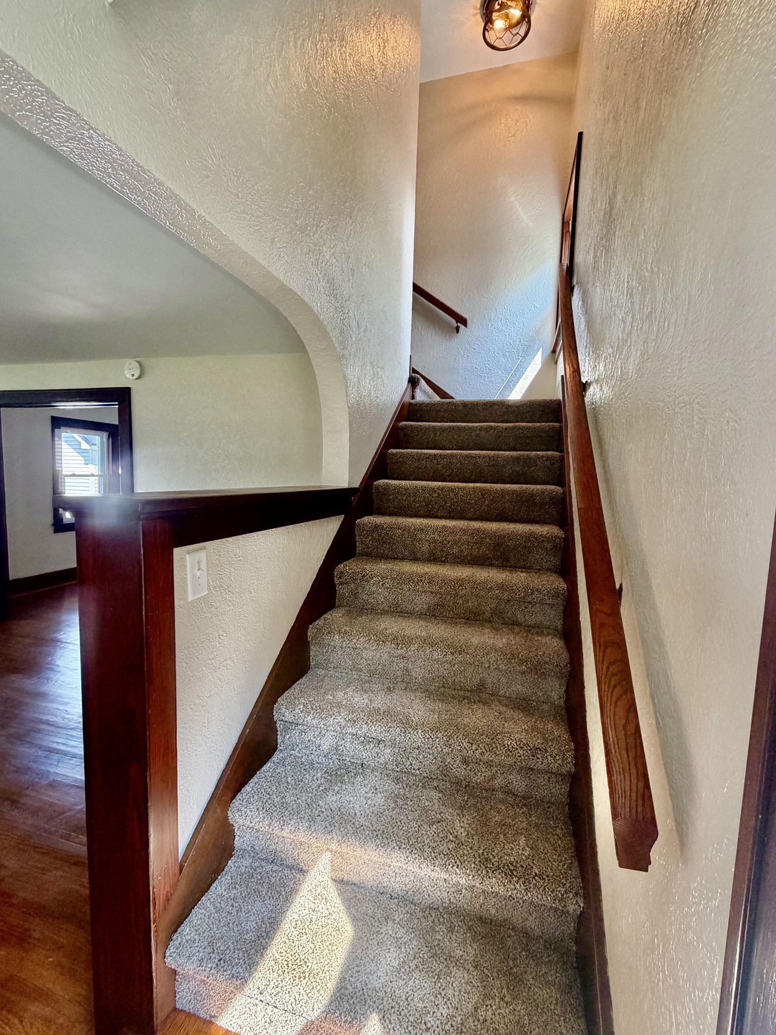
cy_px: 523
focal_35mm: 16
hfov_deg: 78.1
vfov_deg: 94.5
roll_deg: -2.0
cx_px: 381
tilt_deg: -5.8
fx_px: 478
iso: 200
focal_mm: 2.22
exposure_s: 1/60
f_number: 2.2
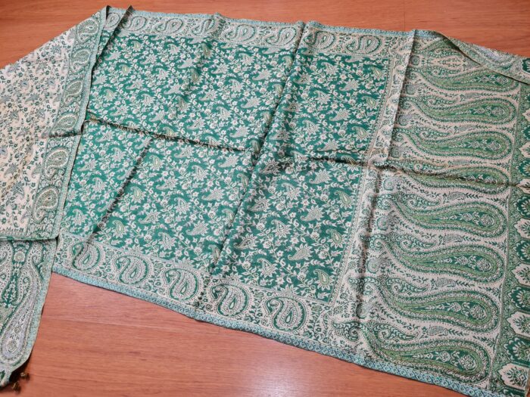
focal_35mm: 26
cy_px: 198
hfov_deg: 67.3
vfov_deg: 53.1
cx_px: 265
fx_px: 398
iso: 160
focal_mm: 5.4
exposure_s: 1/60
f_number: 1.8
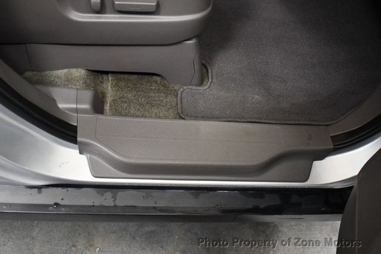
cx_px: 190
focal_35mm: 36
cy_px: 127
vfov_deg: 36.9
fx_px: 381
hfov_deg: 53.1
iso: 3200
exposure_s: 1/100
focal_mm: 18
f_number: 3.5
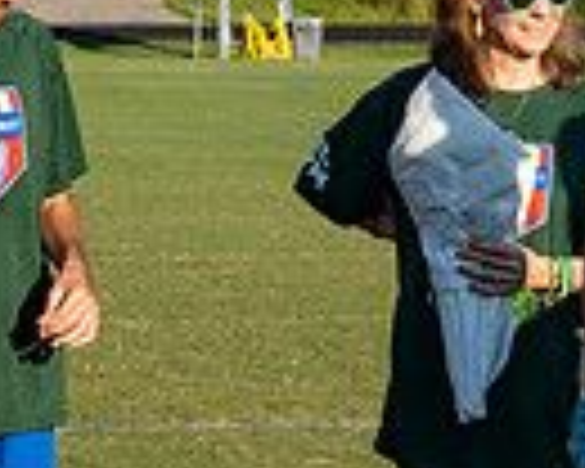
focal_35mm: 263
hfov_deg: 7.3
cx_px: 424
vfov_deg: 5.9
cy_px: 152
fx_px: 4554
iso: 125
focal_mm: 35
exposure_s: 1/800
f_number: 4
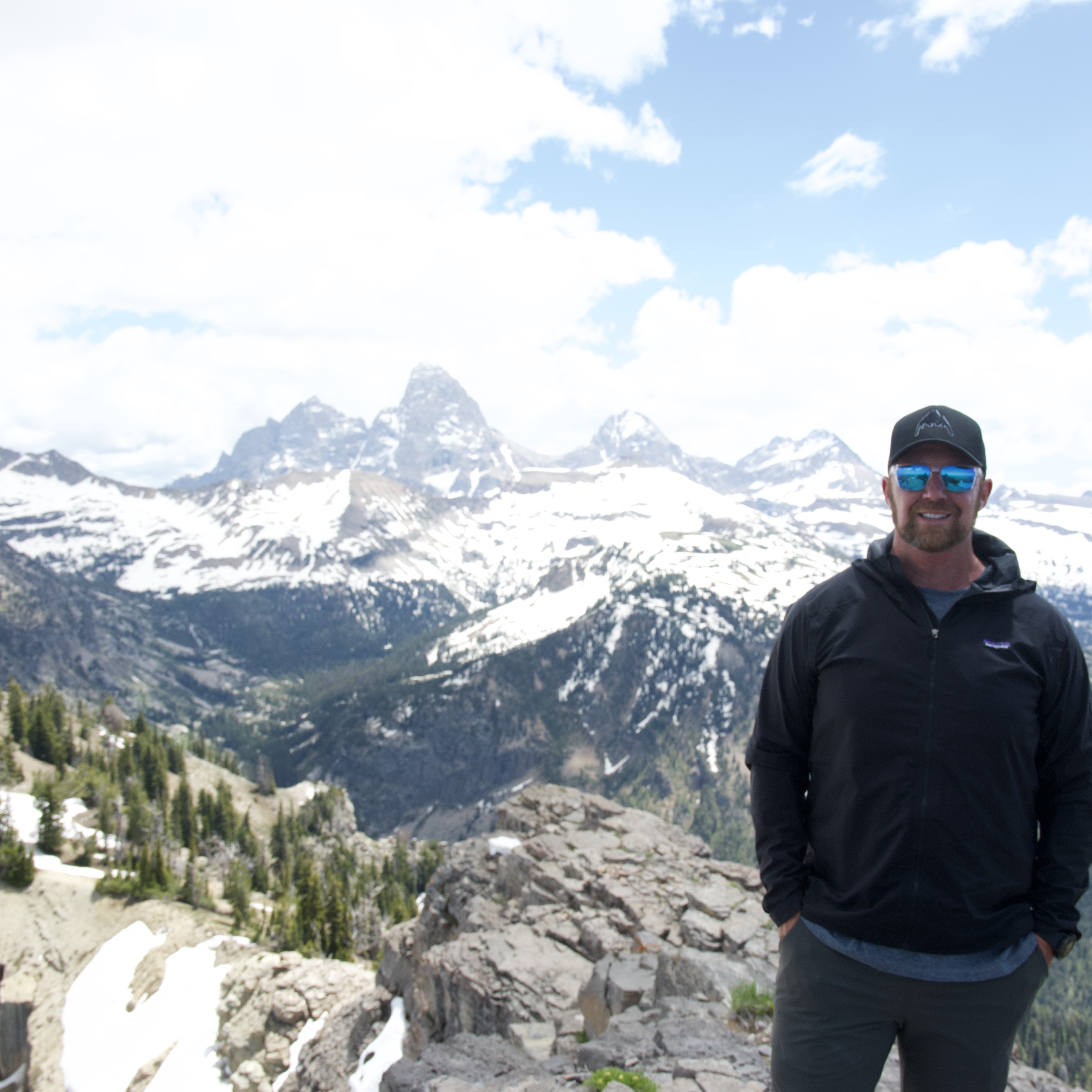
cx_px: 581
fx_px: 1463
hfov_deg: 40.9
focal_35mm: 41
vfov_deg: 40.9
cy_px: 548
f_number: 11
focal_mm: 32
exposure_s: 1/400
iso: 560
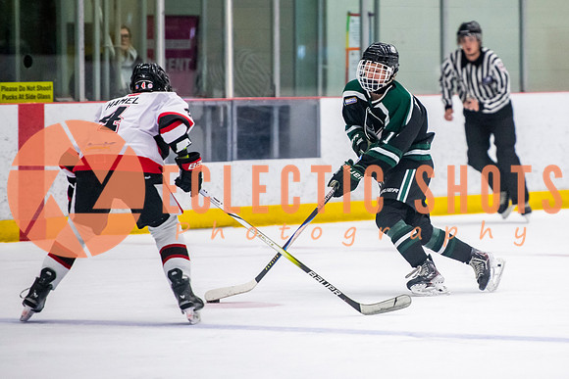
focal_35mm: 315
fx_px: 4988
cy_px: 168
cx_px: 446
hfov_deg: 6.5
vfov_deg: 4.4
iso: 3200
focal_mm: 200
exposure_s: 1/640
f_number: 3.2
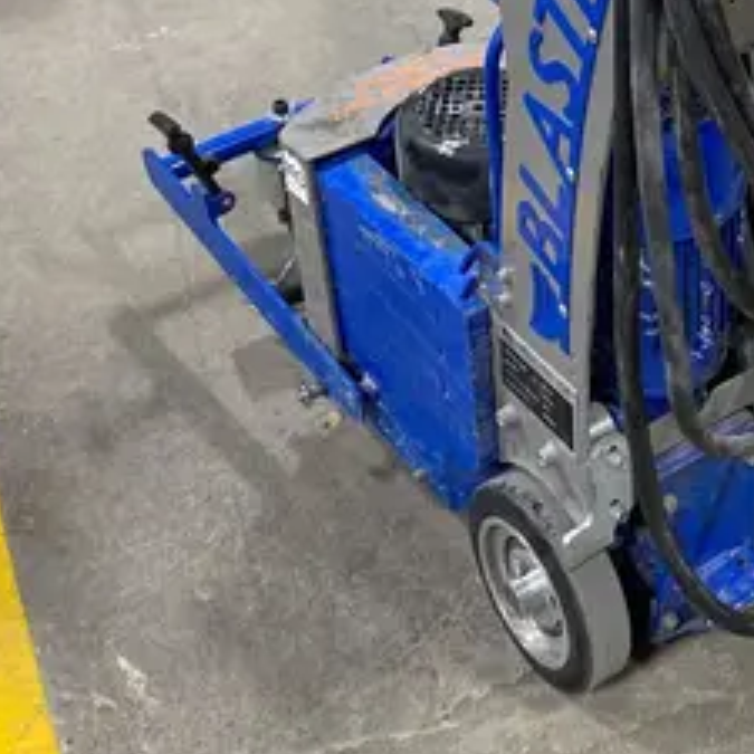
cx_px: 714
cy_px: 35
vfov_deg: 22.3
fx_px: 1848
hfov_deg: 22.4
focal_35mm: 75
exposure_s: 1/60
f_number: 1.8
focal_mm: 4.25
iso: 200
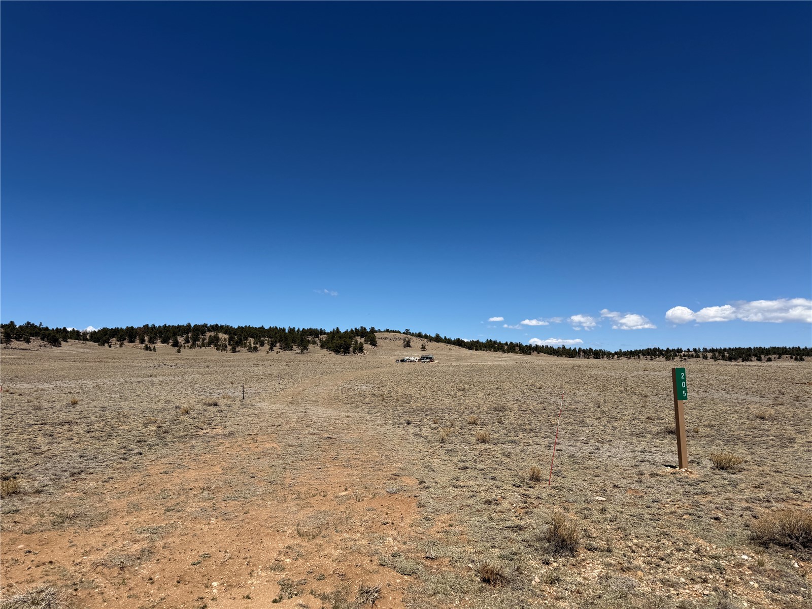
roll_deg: +0.1
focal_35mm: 24
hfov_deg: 71.6
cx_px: 406
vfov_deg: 56.8
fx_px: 563
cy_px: 304
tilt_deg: +6.7
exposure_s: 1/7353
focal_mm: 6.76
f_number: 1.78
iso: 80
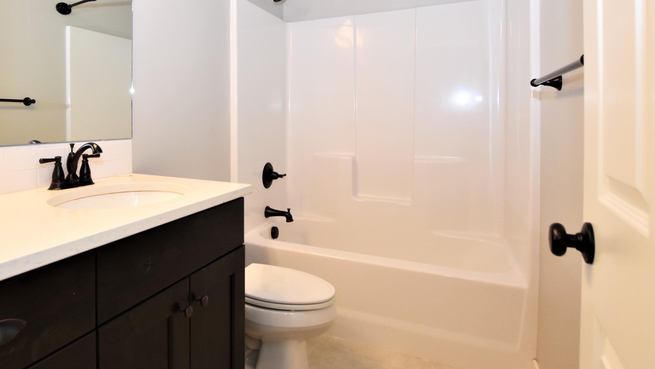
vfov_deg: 52.3
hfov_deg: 82.5
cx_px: 251
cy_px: 116
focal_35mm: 21
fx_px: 365
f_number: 5
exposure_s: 1/200
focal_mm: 10
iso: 800
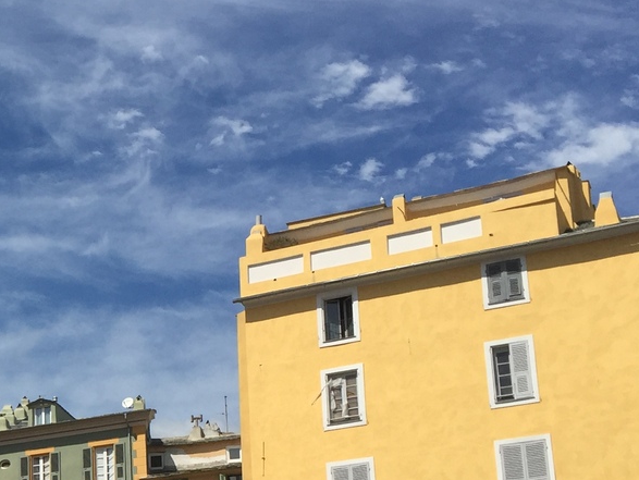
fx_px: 1459
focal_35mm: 79
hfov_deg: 22.9
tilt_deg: +15.3
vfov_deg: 18.2
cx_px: -106
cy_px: 485
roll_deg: -1.2
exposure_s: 1/3597
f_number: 2.2
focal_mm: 4.15
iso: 32
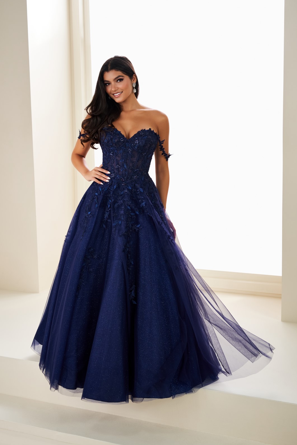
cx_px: 147
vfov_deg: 36.9
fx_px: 668
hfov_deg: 25.1
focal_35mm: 54
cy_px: 219
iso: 200
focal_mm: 35
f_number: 5
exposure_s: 1/160
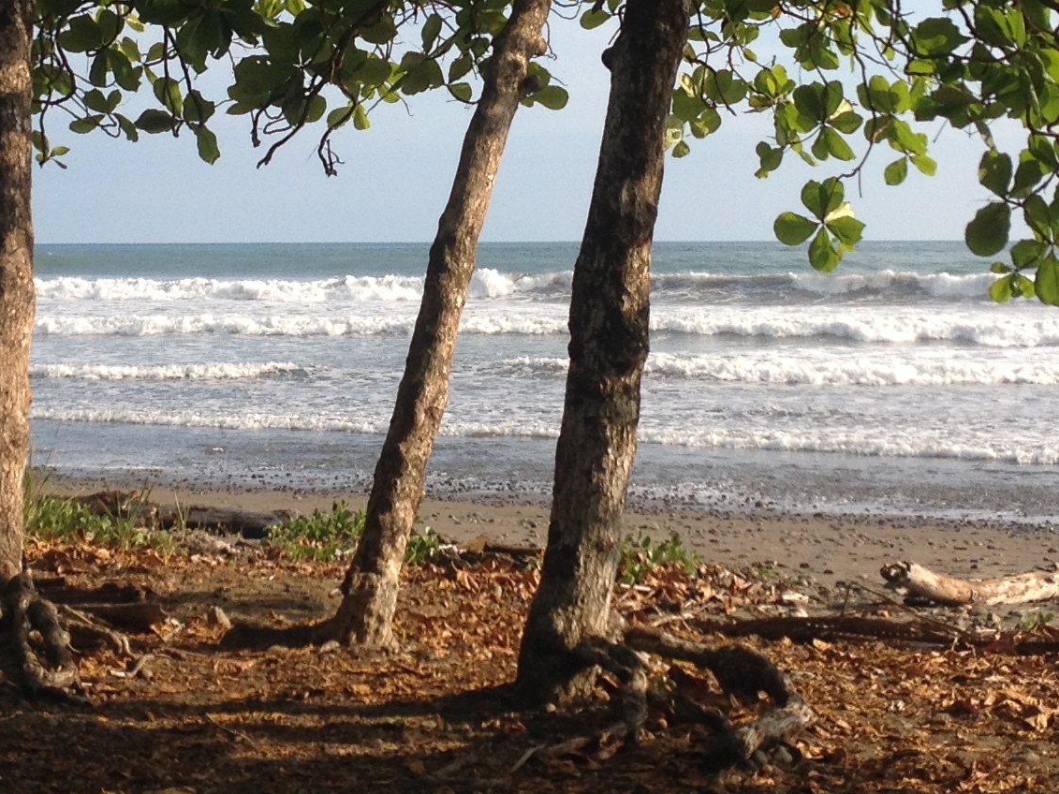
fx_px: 3090
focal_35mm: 101
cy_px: 150
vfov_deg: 14.6
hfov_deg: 19.4
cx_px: 466
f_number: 2.4
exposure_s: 1/1255
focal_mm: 4.28
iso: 50
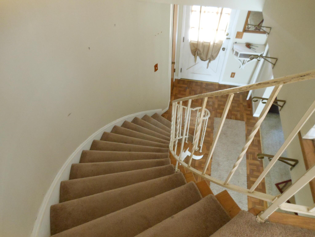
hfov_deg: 69.4
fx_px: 227
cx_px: 158
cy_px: 118
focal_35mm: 25
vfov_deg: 54.9
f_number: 3.2
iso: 400
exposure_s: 1/6
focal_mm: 4.5
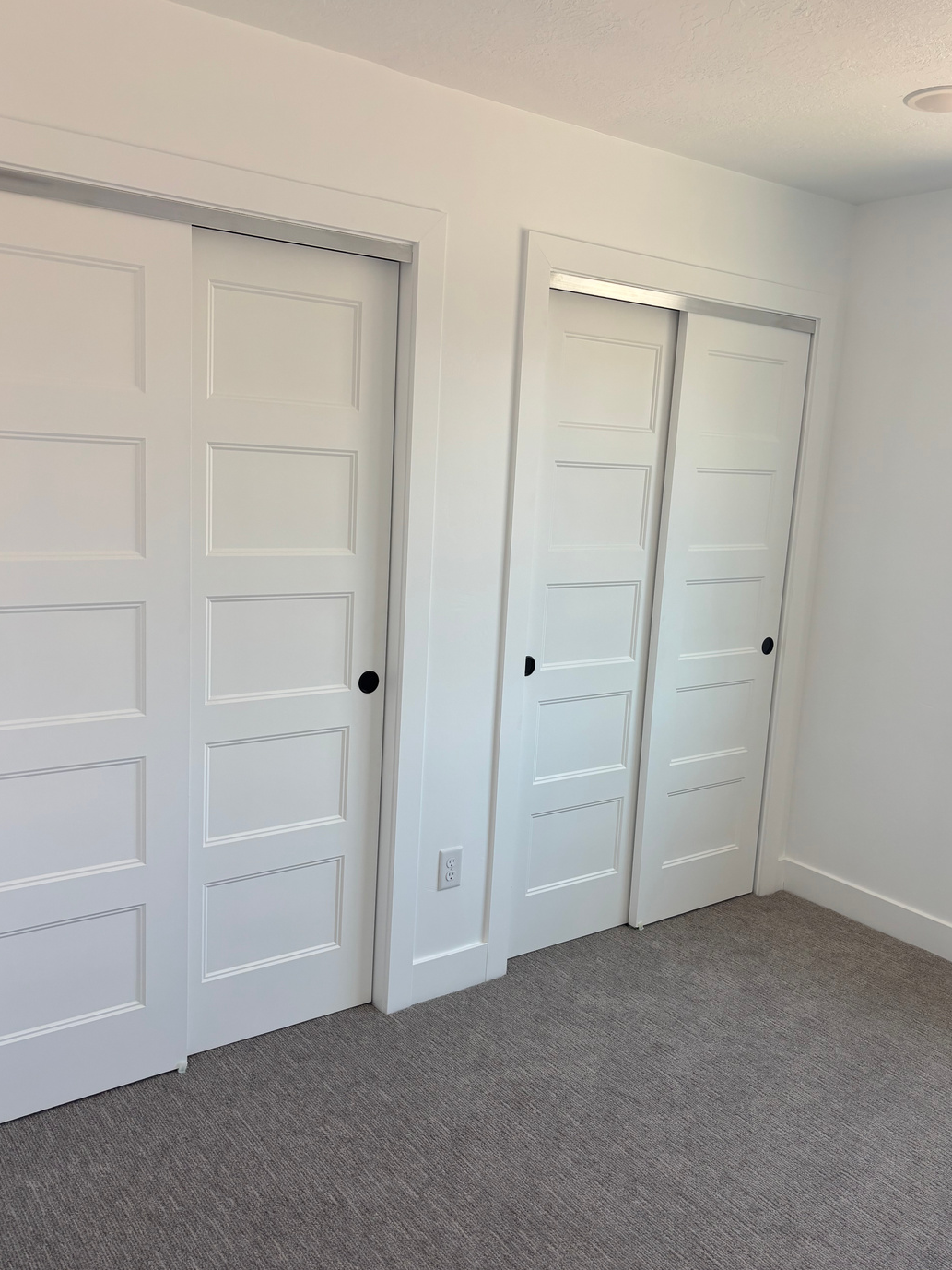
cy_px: 649
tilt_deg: -9.8
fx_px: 1063
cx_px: 511
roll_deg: -4.5
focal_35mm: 29
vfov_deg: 61.6
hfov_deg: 48.2
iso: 50
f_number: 1.6
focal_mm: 5.96
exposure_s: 1/299
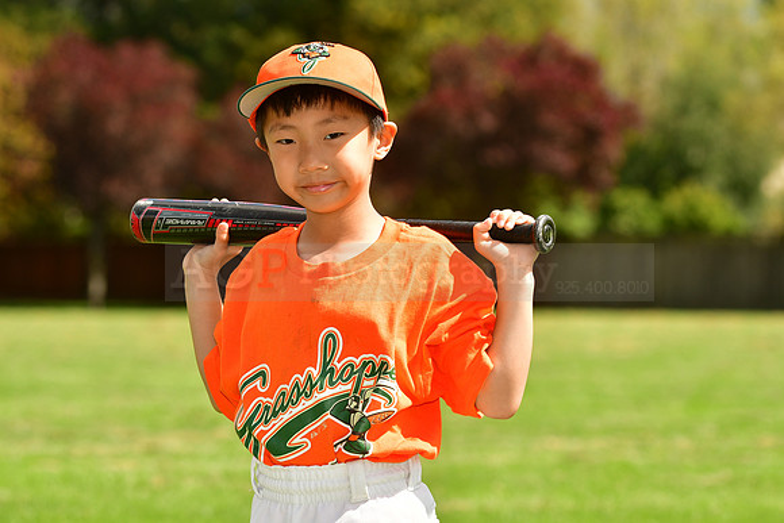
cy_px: 262
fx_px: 3921
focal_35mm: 180
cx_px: 392
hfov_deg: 11.4
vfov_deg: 7.6
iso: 200
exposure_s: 1/800
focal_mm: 120
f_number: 5
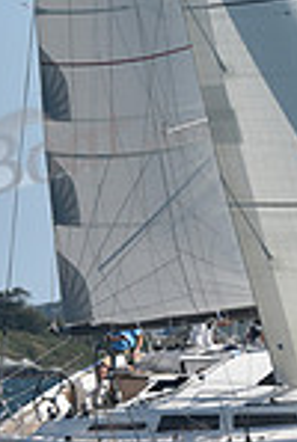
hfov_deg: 2.6
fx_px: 6454
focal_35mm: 524
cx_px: 364
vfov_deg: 3.9
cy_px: -24
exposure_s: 1/1000
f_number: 6.3
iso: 250
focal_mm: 135
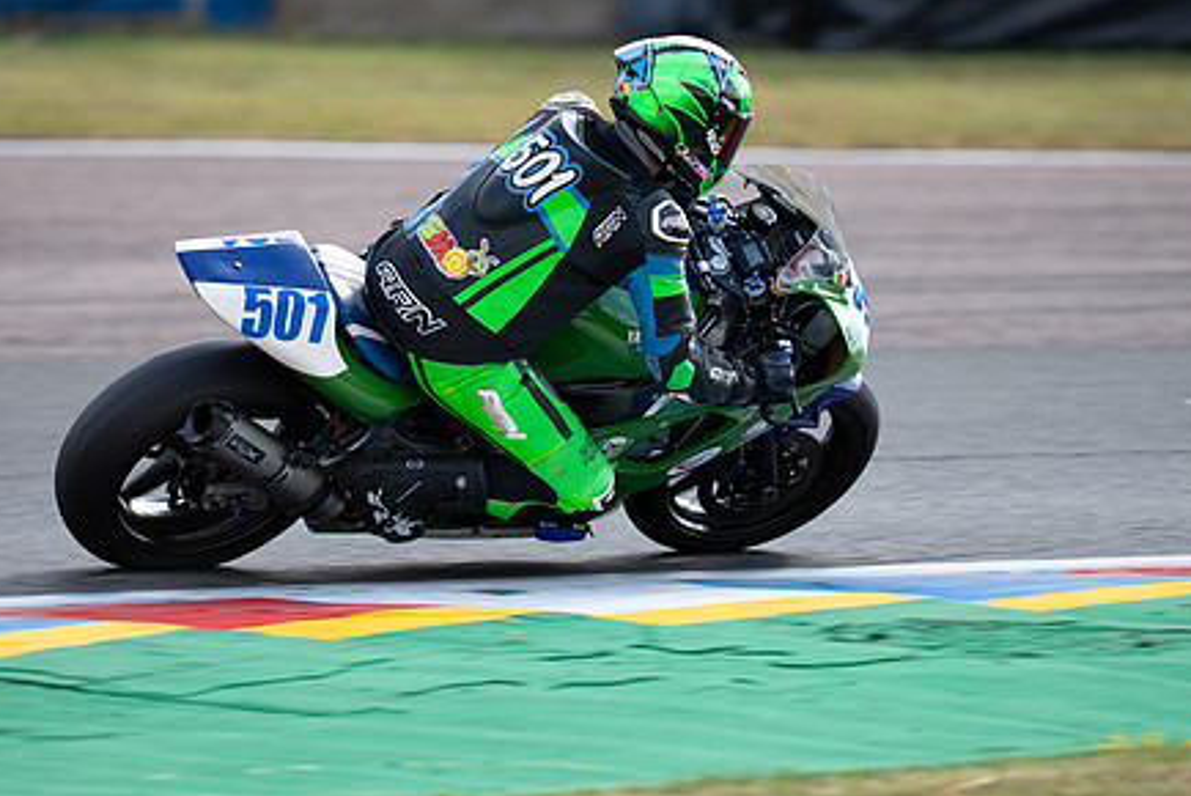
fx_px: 17678
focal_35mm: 534
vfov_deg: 2.6
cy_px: 323
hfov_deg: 3.9
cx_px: 488
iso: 100
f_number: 2.8
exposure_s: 1/500
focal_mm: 400
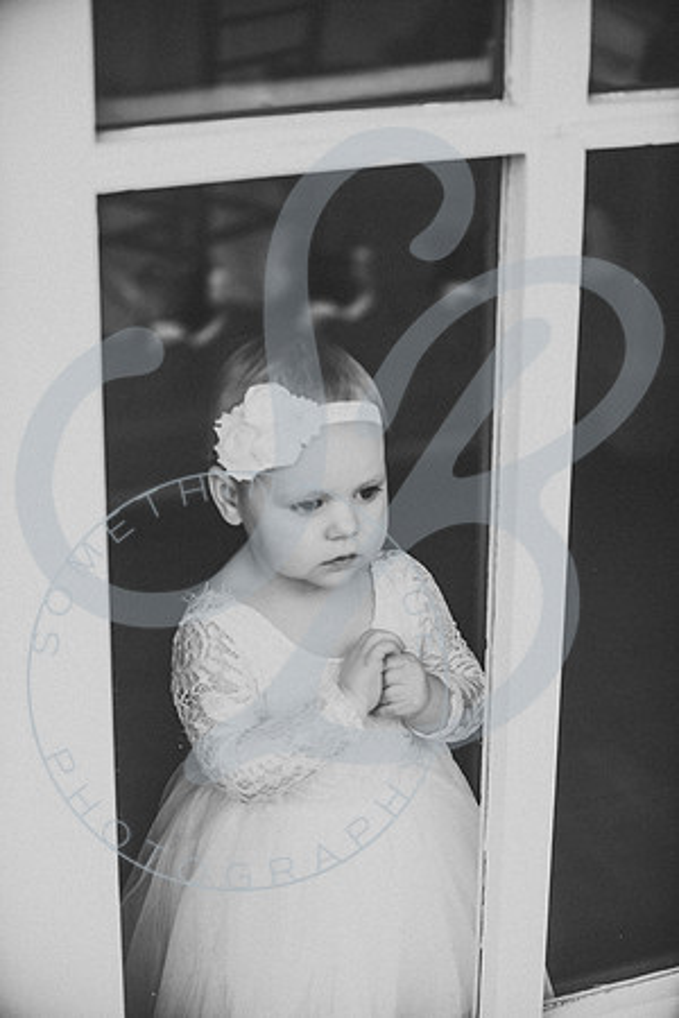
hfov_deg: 18.2
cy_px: 509
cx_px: 340
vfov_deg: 27.0
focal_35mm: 75
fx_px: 2122
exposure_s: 1/500
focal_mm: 75
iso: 320
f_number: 2.8
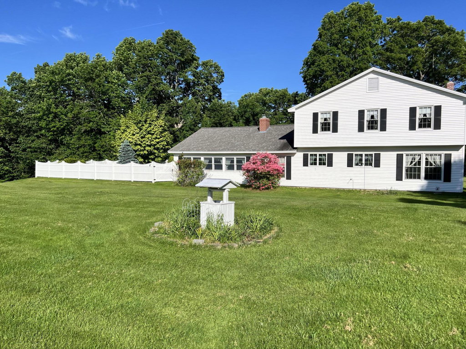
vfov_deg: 53.1
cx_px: 233
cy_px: 174
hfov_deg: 67.3
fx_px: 350
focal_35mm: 26
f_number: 1.5
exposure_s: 1/5882
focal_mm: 5.7
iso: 50
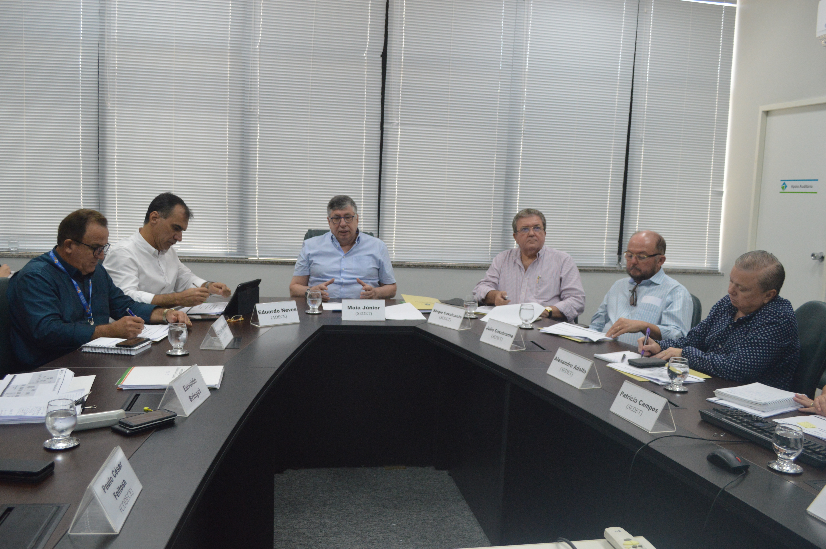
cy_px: 274
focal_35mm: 30
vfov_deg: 43.5
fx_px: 688
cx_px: 413
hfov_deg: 62.0
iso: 800
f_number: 5
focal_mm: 20
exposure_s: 1/100
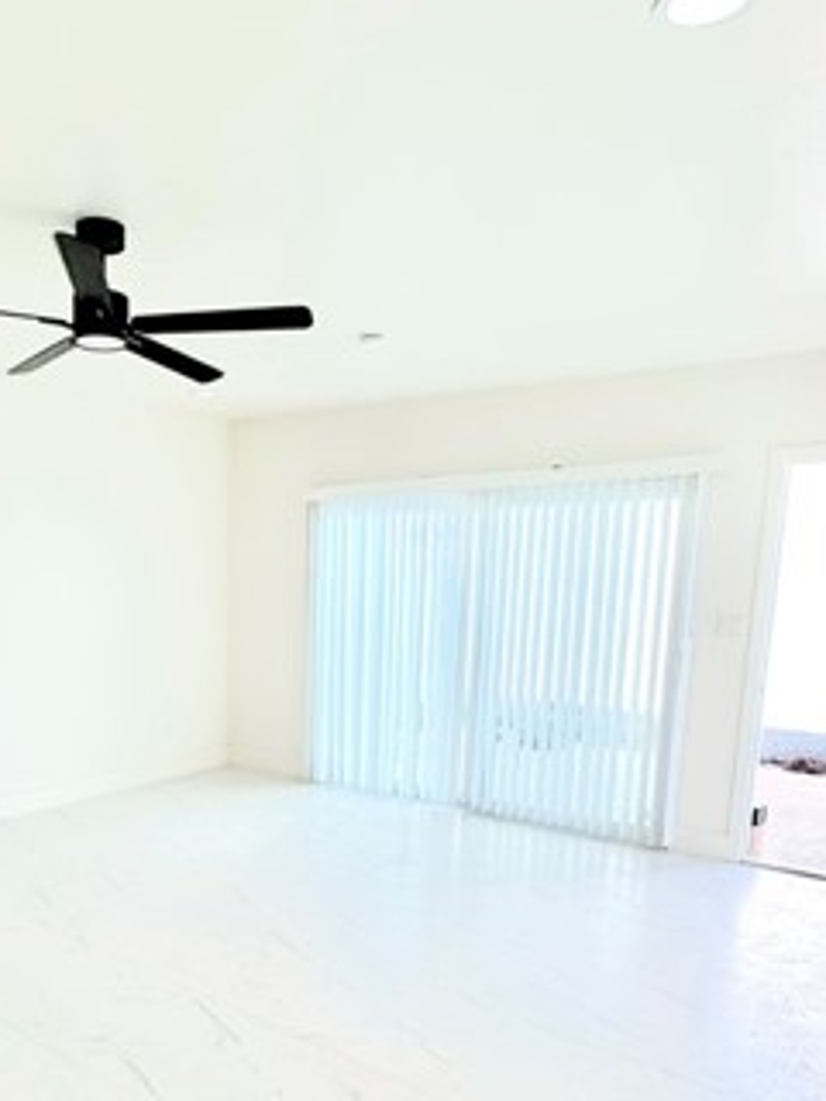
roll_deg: -0.3
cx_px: 227
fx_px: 891
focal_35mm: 28
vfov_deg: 61.7
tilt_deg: -11.9
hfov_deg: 48.2
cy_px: 743
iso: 64
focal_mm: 2.22
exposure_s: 1/405
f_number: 2.2
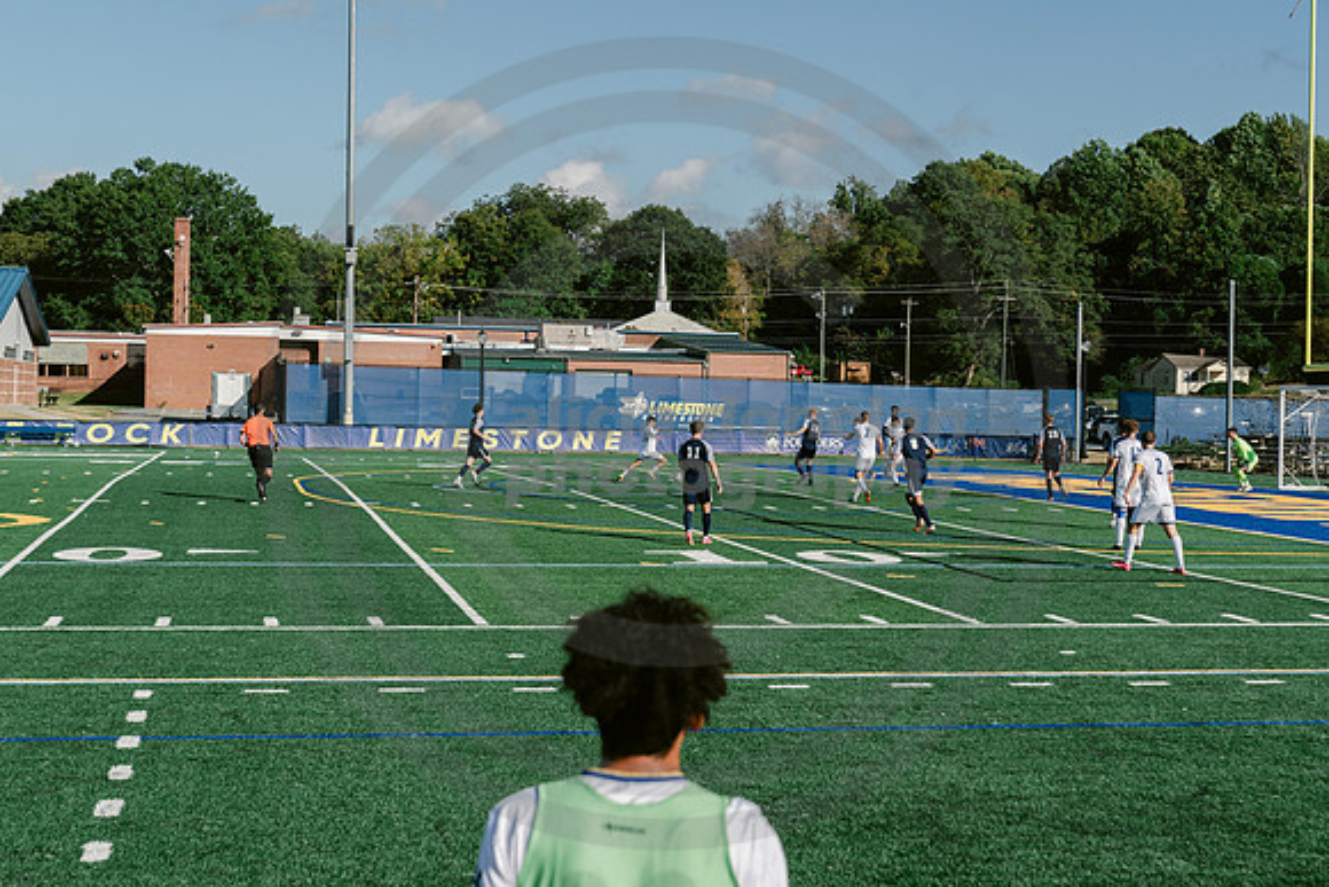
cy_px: 444
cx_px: 664
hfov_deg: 37.5
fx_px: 1957
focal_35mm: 53
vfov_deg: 25.5
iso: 640
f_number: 5.6
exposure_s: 1/4000
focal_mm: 53
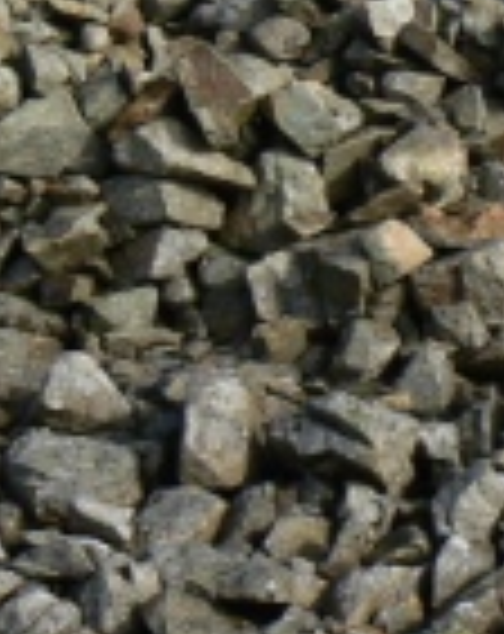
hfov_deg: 14.1
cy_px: 58
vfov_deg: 17.6
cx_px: 423
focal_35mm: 108
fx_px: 2023
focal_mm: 6
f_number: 6.3
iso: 80
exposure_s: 1/500
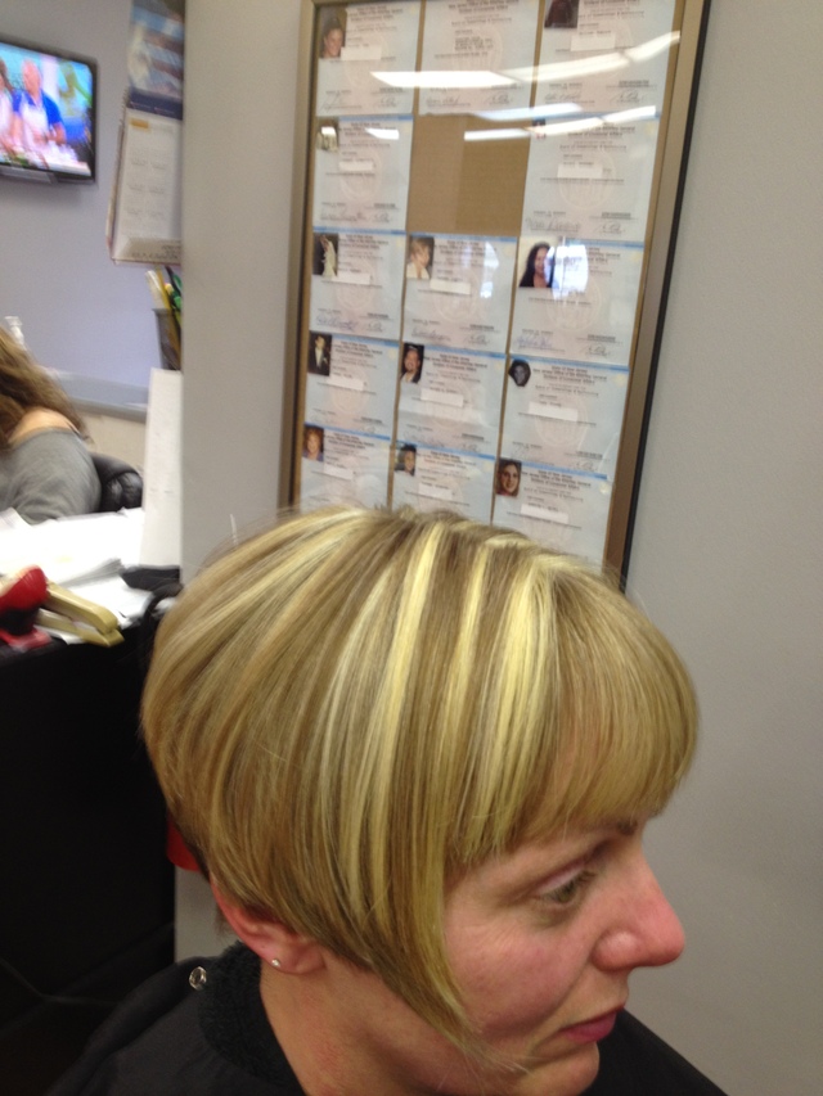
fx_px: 1109
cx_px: 412
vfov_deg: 52.6
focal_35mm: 35
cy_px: 548
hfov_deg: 40.7
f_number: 2.4
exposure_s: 1/20
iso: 100
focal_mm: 4.28
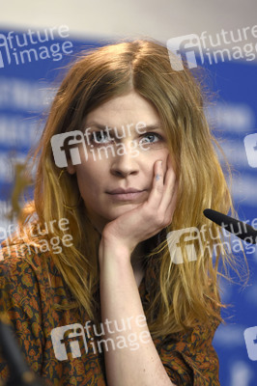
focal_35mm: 300
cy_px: 193
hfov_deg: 4.6
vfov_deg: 6.9
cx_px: 128
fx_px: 3218
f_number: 3.5
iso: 800
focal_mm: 200
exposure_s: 1/400
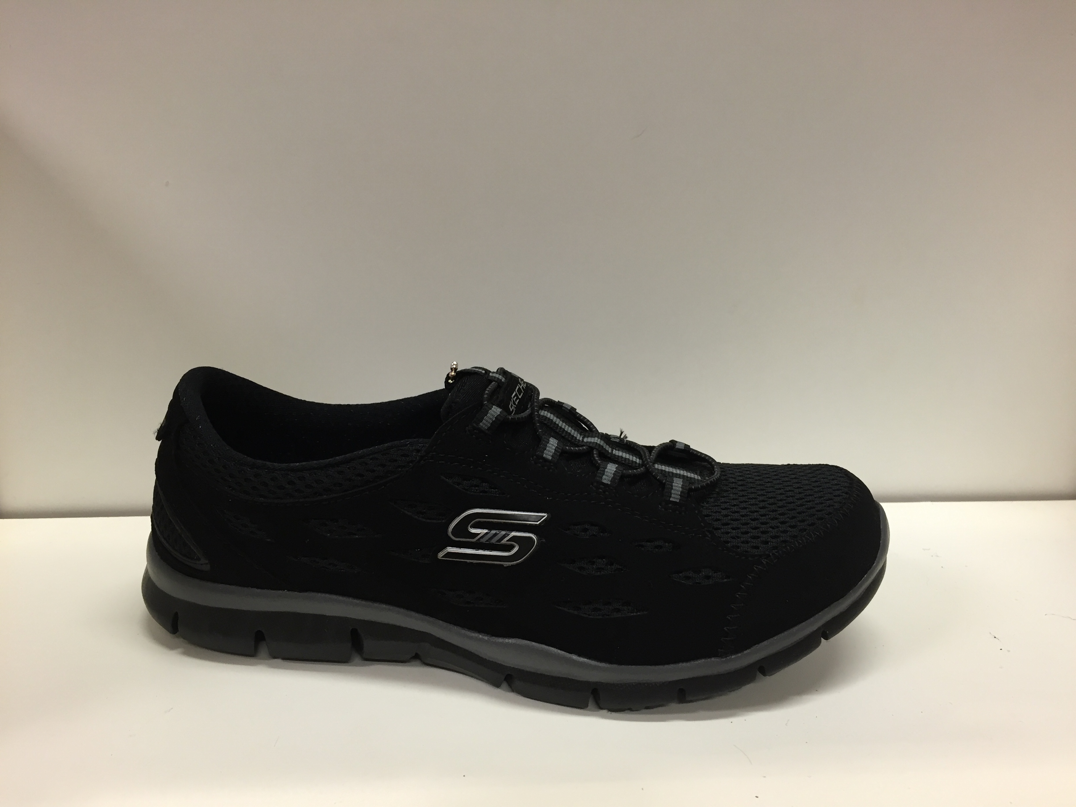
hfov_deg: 61.7
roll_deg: -0.2
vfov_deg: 48.2
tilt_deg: -18.6
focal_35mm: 29
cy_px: 404
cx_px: 538
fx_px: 901
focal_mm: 4.15
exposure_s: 1/33
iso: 80
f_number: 2.2
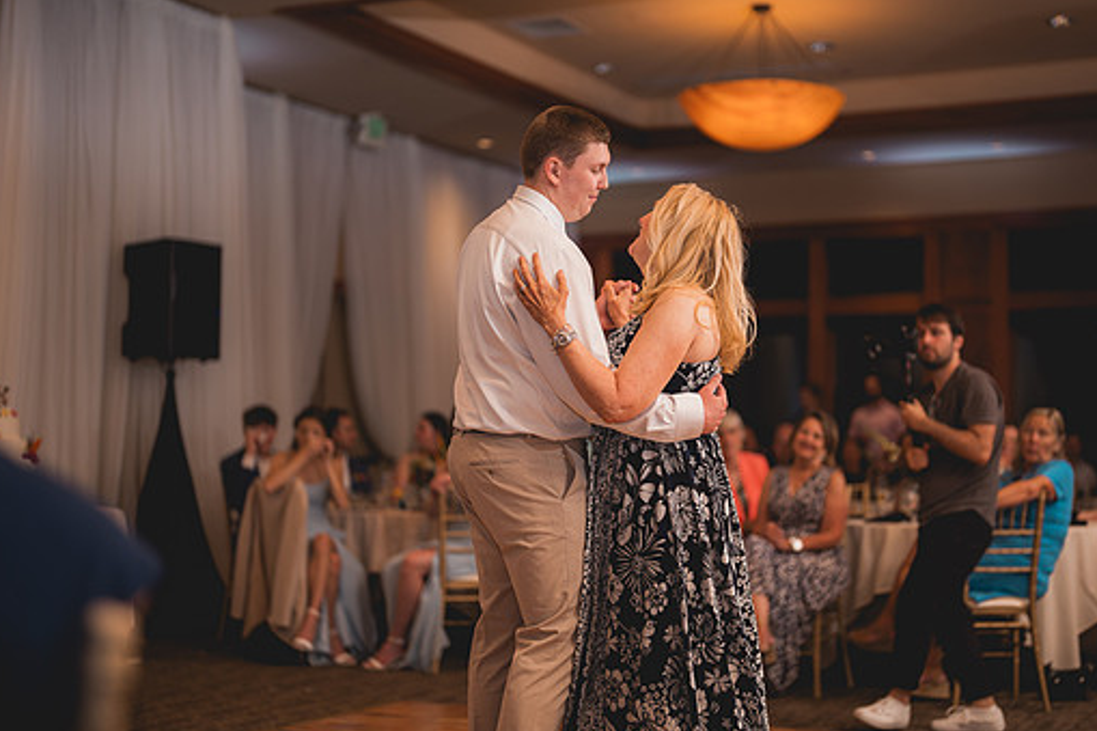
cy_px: 359
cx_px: 610
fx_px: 1736
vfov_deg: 23.8
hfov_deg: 35.0
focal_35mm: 57
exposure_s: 1/250
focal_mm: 50
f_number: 1.2
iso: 125
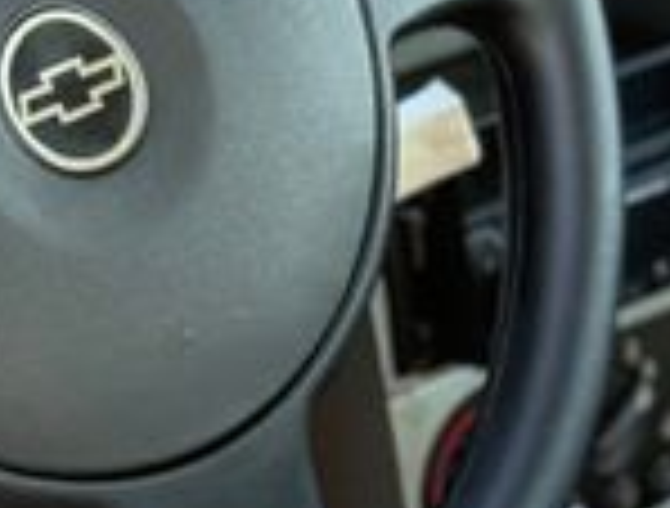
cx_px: 90
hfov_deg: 12.9
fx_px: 2934
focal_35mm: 151
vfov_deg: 9.9
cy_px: 292
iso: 160
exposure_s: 1/236
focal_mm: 6.76
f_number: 1.78
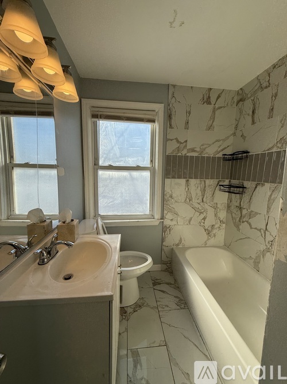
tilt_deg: -6.2
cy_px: 192
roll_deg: -1.9
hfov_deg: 85.7
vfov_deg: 102.1
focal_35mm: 14
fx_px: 155
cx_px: 144
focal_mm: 2.22
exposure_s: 1/942
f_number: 2.2
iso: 50
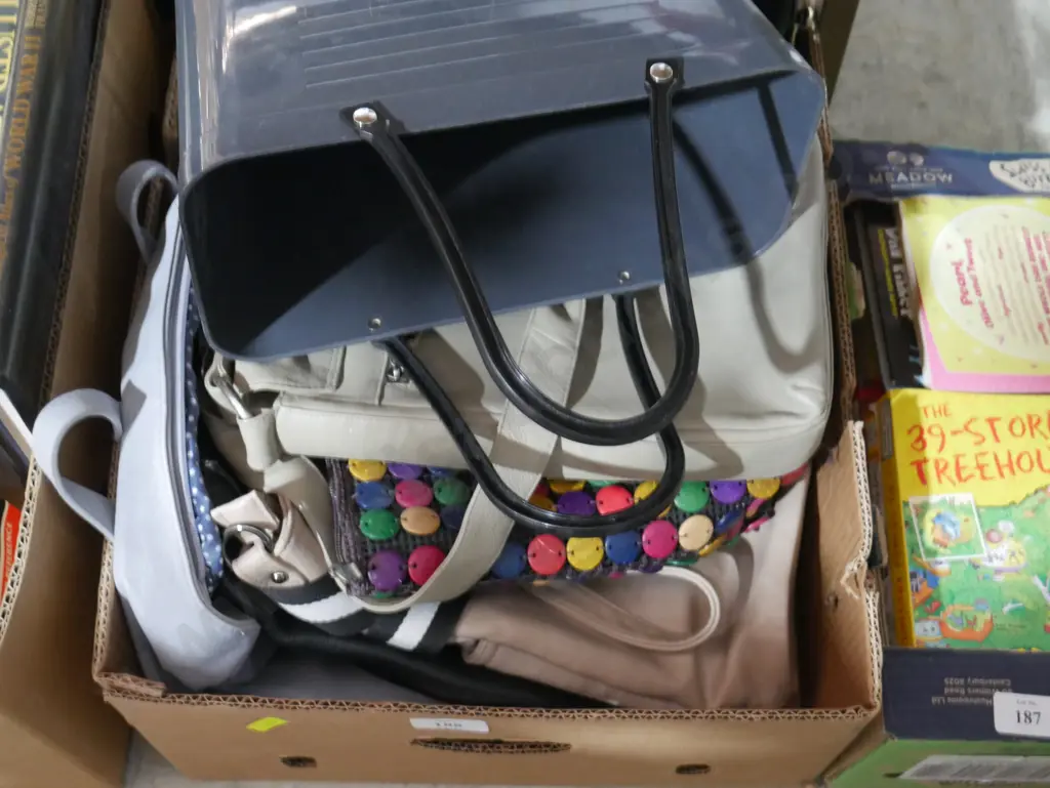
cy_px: 394
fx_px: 1396
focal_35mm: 46
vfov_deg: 31.5
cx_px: 525
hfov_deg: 41.2
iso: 3200
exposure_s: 1/25
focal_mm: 23
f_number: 5.1
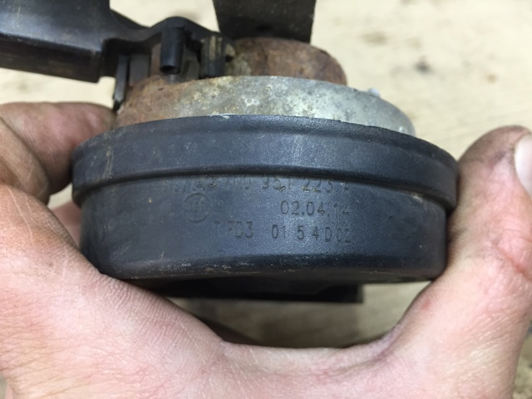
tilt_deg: -47.1
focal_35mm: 29
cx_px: 266
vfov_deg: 48.2
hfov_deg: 61.7
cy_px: 200
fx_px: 446
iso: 125
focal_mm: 4.15
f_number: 2.2
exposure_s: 1/33
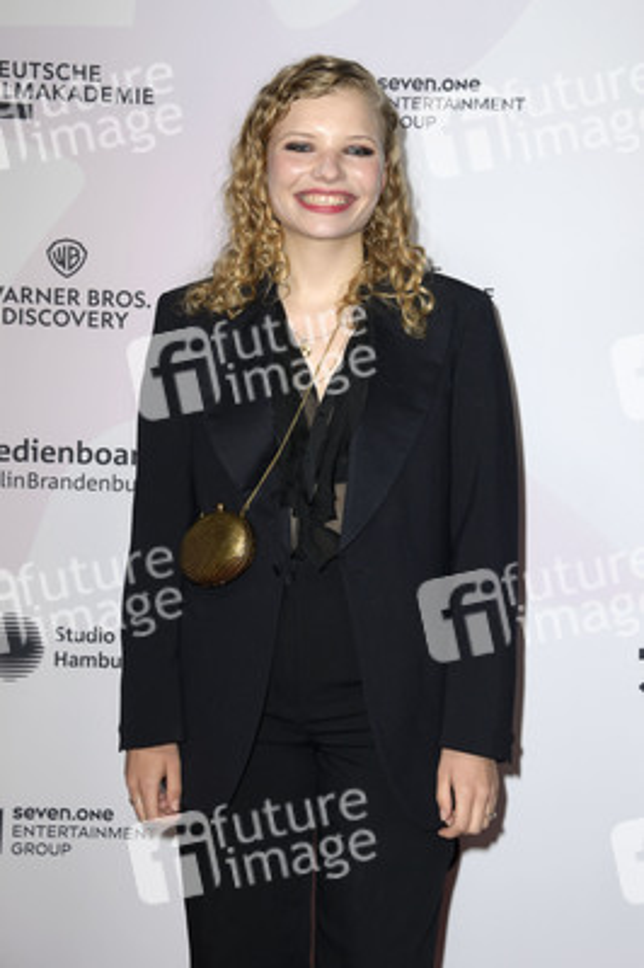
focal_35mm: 78
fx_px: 2096
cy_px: 484
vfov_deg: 26.0
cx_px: 322
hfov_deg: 17.5
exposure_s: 1/250
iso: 400
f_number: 6.3
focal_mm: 78
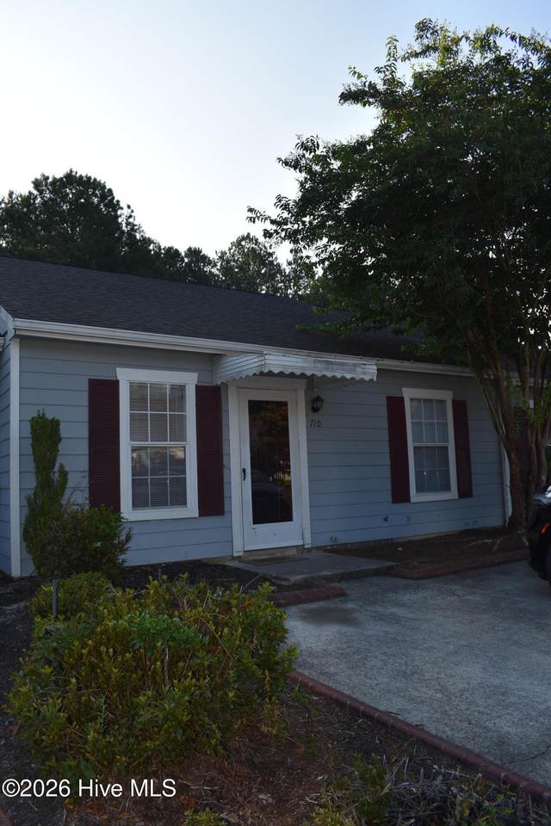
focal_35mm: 27
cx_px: 276
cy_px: 413
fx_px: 620
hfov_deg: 47.9
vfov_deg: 67.4
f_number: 7.1
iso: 100
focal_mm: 18
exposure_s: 1/200
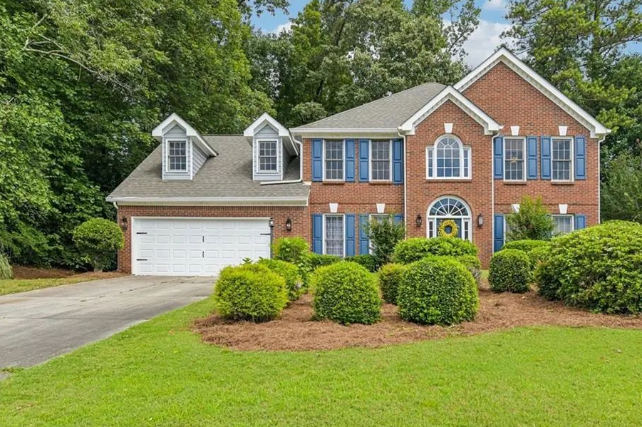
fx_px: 445
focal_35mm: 25
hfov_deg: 71.2
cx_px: 363
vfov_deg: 51.1
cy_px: 191
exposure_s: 1/800
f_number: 8
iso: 400
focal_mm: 22
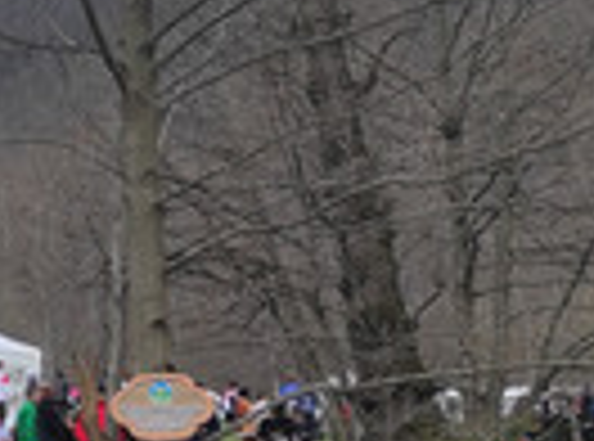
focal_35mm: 95
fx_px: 1624
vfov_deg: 15.5
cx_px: -288
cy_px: 230
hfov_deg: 18.4
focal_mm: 5.43
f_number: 1.89
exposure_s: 1/958
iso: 100
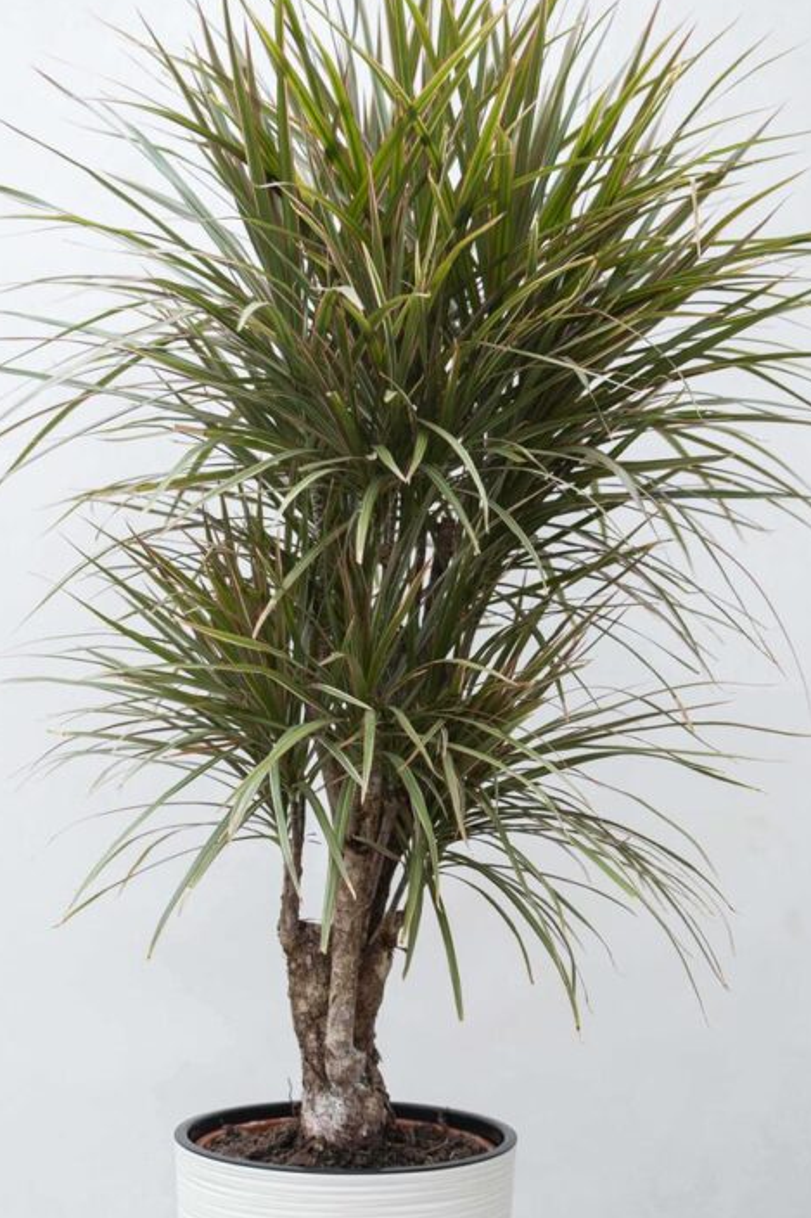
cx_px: 373
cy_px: 730
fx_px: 1826
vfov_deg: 36.7
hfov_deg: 25.0
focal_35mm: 54
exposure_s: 1/125
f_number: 3.5
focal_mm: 38
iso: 400
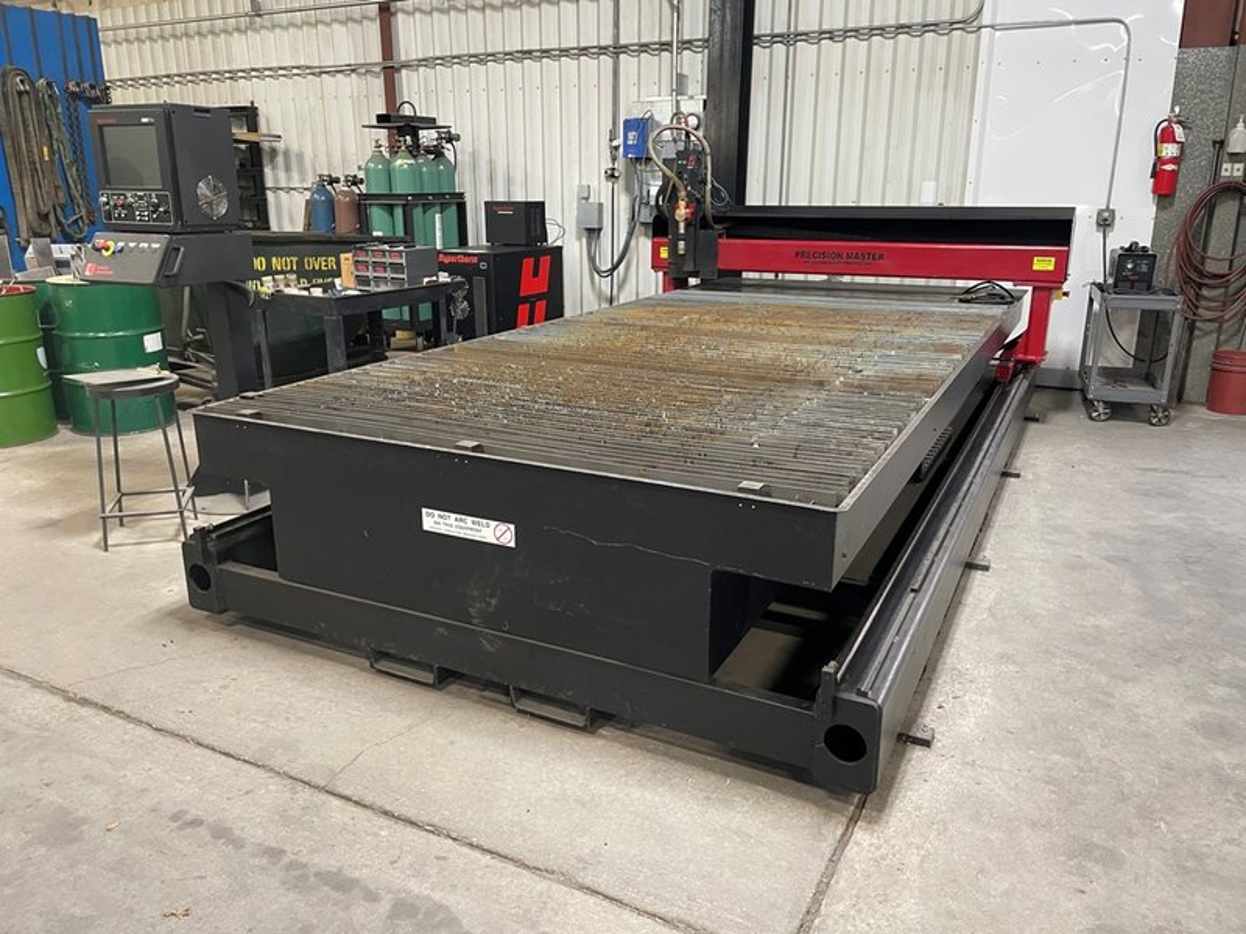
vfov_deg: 53.1
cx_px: 623
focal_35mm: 26
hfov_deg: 67.3
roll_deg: -0.6
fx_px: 936
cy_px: 467
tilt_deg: -14.7
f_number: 1.6
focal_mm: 4.2
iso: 200
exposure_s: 1/60
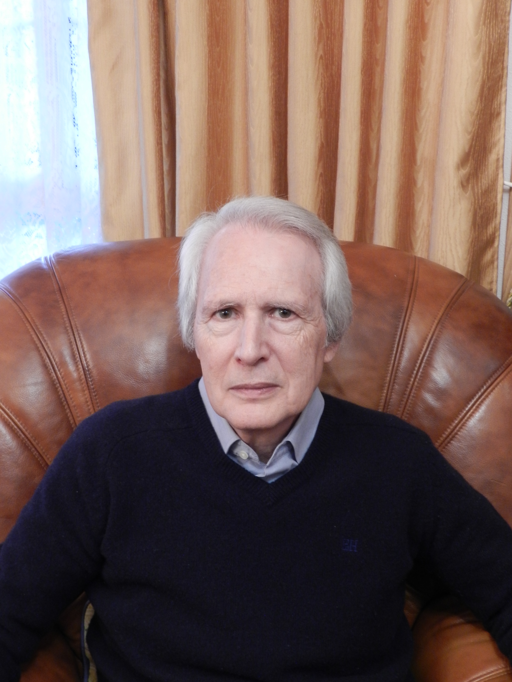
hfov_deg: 31.5
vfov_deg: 41.2
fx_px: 907
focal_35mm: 46
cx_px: 256
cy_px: 341
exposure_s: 1/6
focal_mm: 8.1
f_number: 4.2
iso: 400
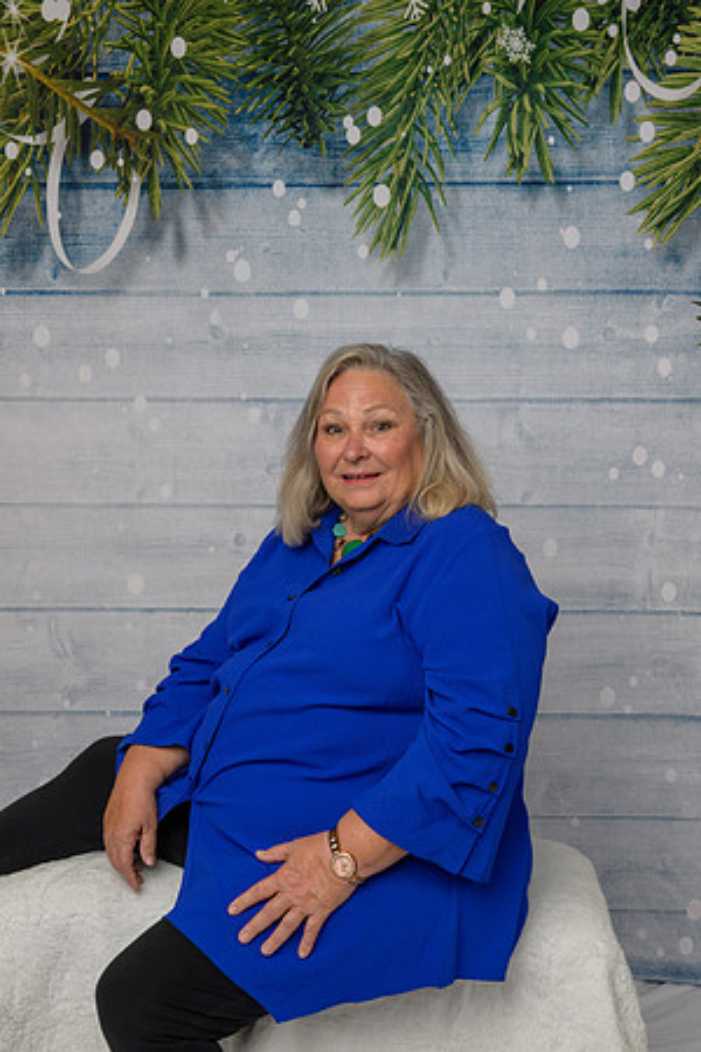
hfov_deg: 28.1
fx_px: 1402
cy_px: 526
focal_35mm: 48
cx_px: 350
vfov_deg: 41.1
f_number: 10
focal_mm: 48
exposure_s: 1/125
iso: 400
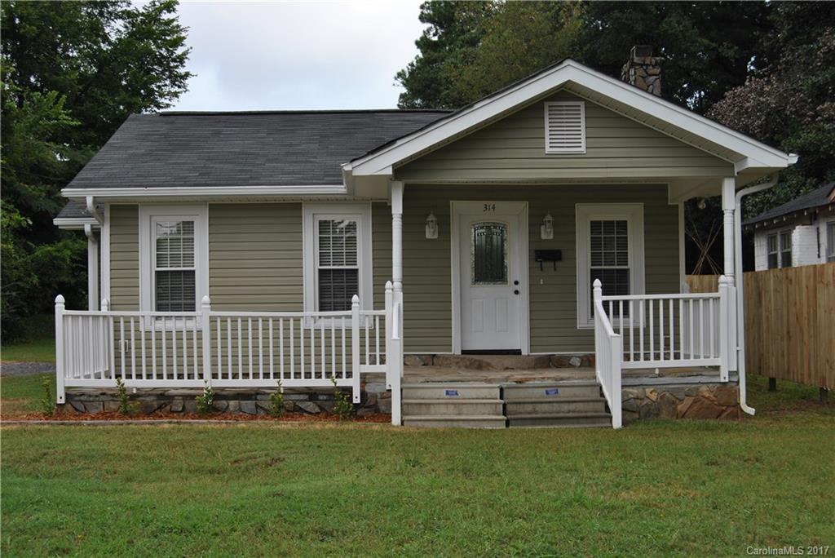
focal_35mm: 45
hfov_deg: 43.6
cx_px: 418
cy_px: 279
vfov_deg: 29.9
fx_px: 1044
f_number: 7.1
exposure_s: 1/200
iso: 100
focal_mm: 30
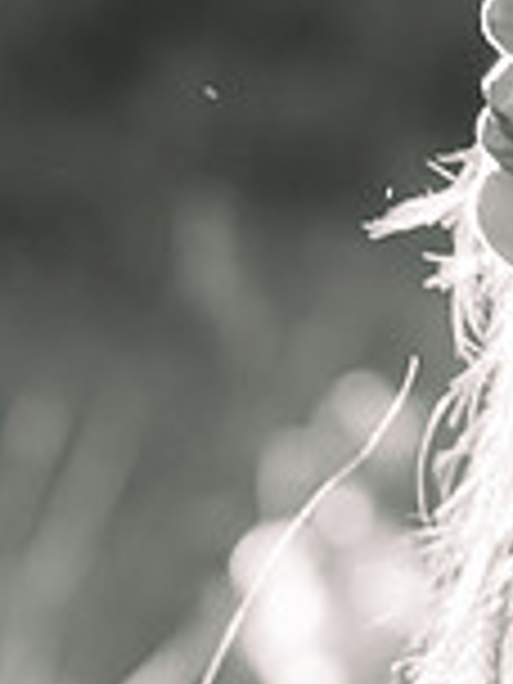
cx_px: 400
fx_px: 13891
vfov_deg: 2.8
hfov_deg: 2.1
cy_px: 403
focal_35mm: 703
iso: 160
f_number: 5
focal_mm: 170
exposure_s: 1/80
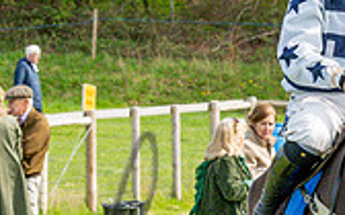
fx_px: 3244
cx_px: 439
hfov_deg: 6.0
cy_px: 288
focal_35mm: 345
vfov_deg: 3.8
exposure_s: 1/2500
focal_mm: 50
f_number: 5
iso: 800
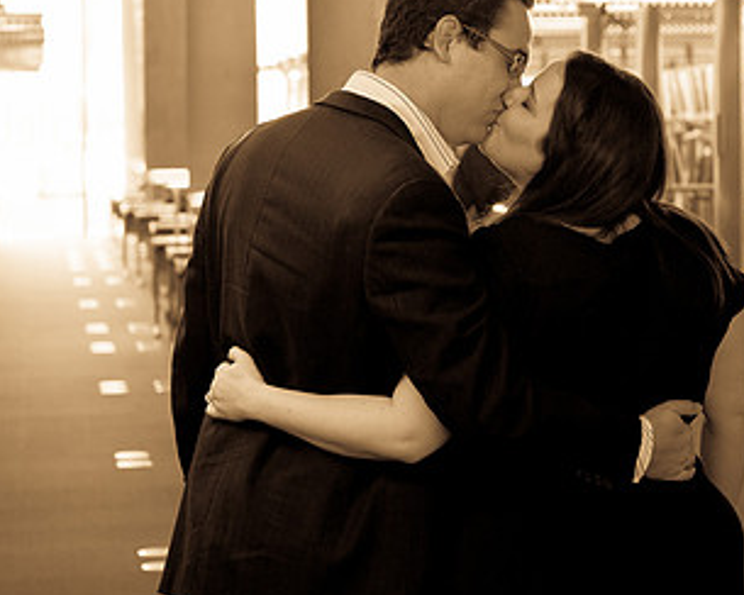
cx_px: 507
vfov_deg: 12.3
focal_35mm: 125
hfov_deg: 15.4
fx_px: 2752
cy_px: 183
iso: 1000
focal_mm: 70
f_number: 5.6
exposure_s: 1/125
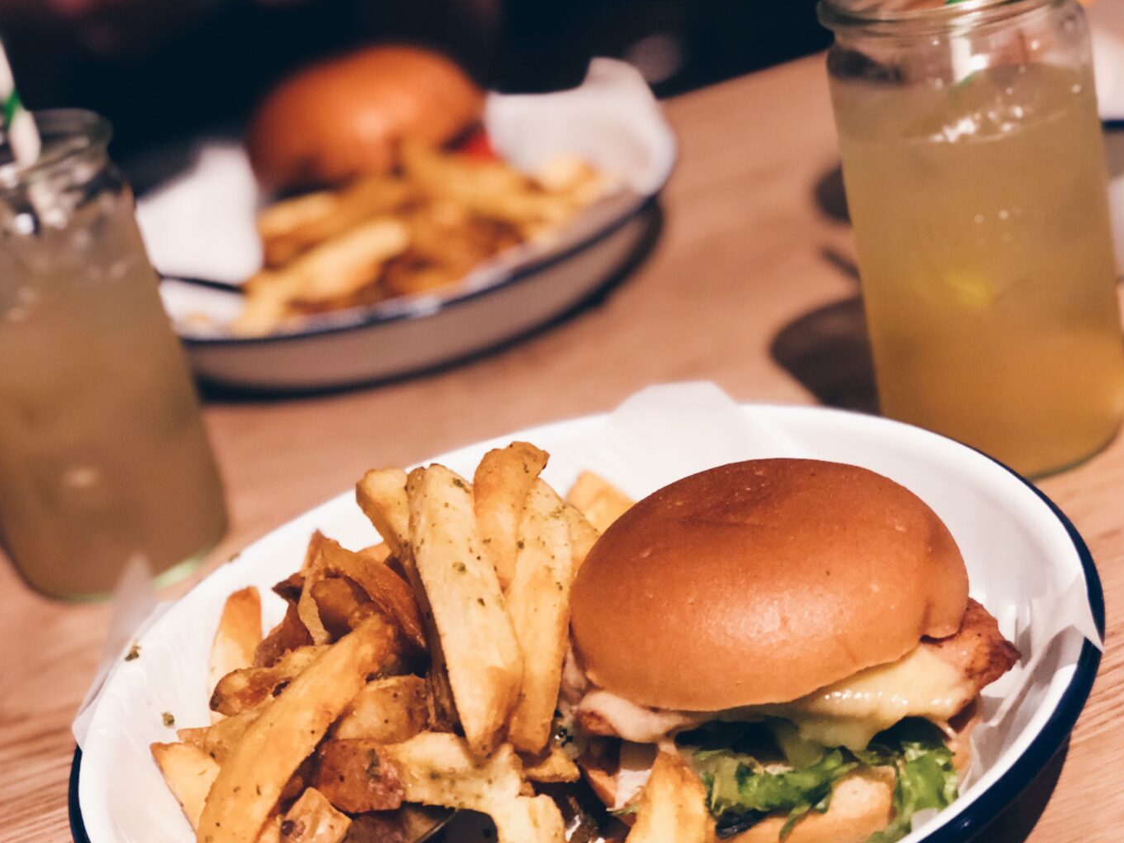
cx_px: 541
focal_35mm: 60
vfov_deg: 24.4
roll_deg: +14.9
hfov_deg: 32.2
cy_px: 432
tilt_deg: -26.1
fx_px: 1948
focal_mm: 6.6
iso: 640
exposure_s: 1/33
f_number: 2.8
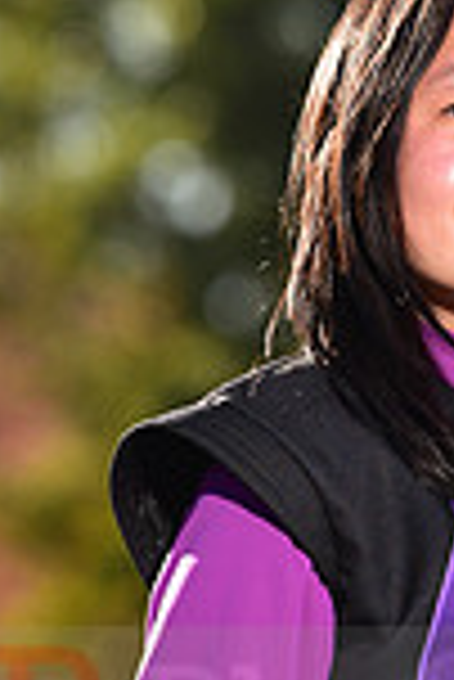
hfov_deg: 1.8
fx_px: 14494
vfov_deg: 2.7
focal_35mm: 768
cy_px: 689
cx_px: 465
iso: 80
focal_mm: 200
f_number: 5
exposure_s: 1/250
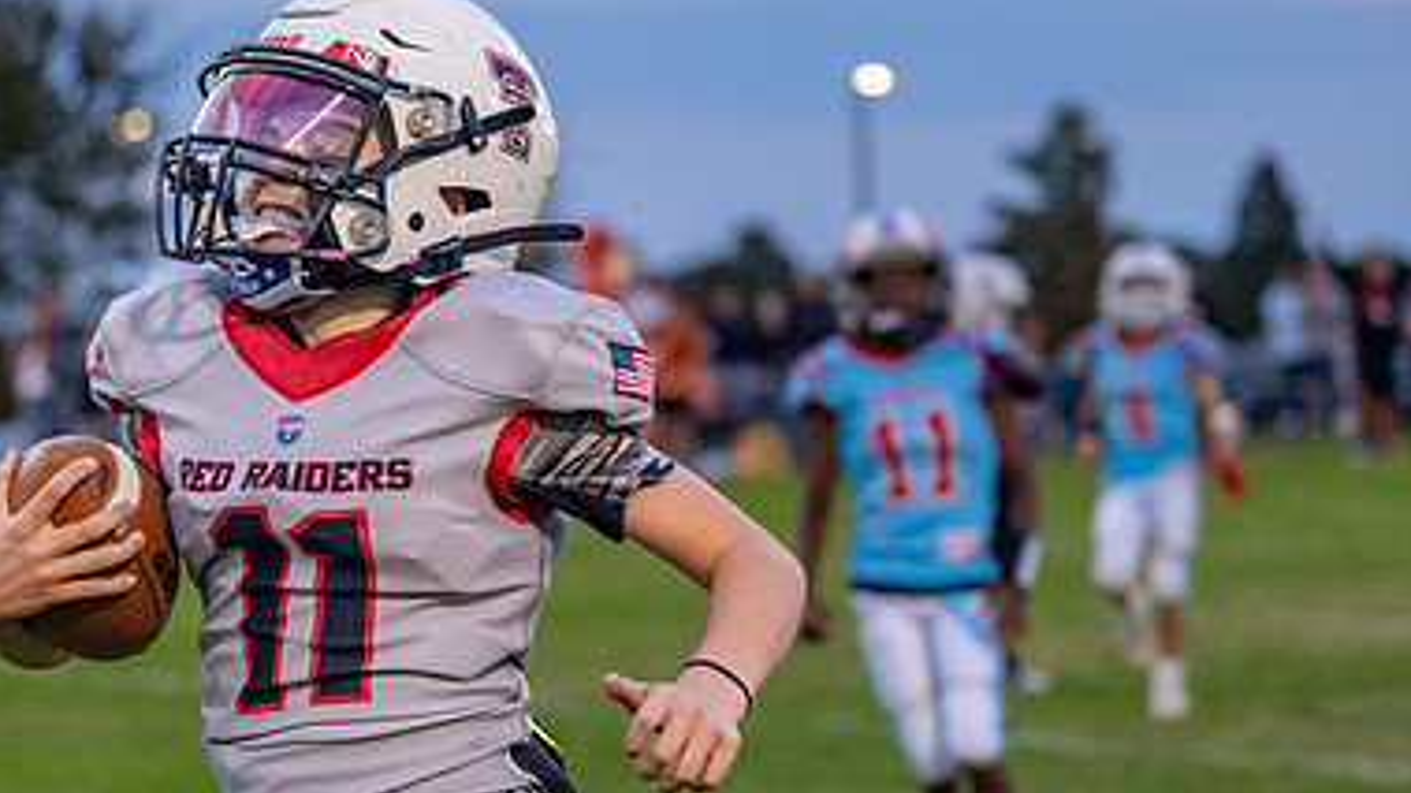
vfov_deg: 9.0
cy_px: 443
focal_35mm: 134
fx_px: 5012
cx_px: 463
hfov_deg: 16.0
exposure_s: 1/1000
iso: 2000
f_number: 2.8
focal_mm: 70
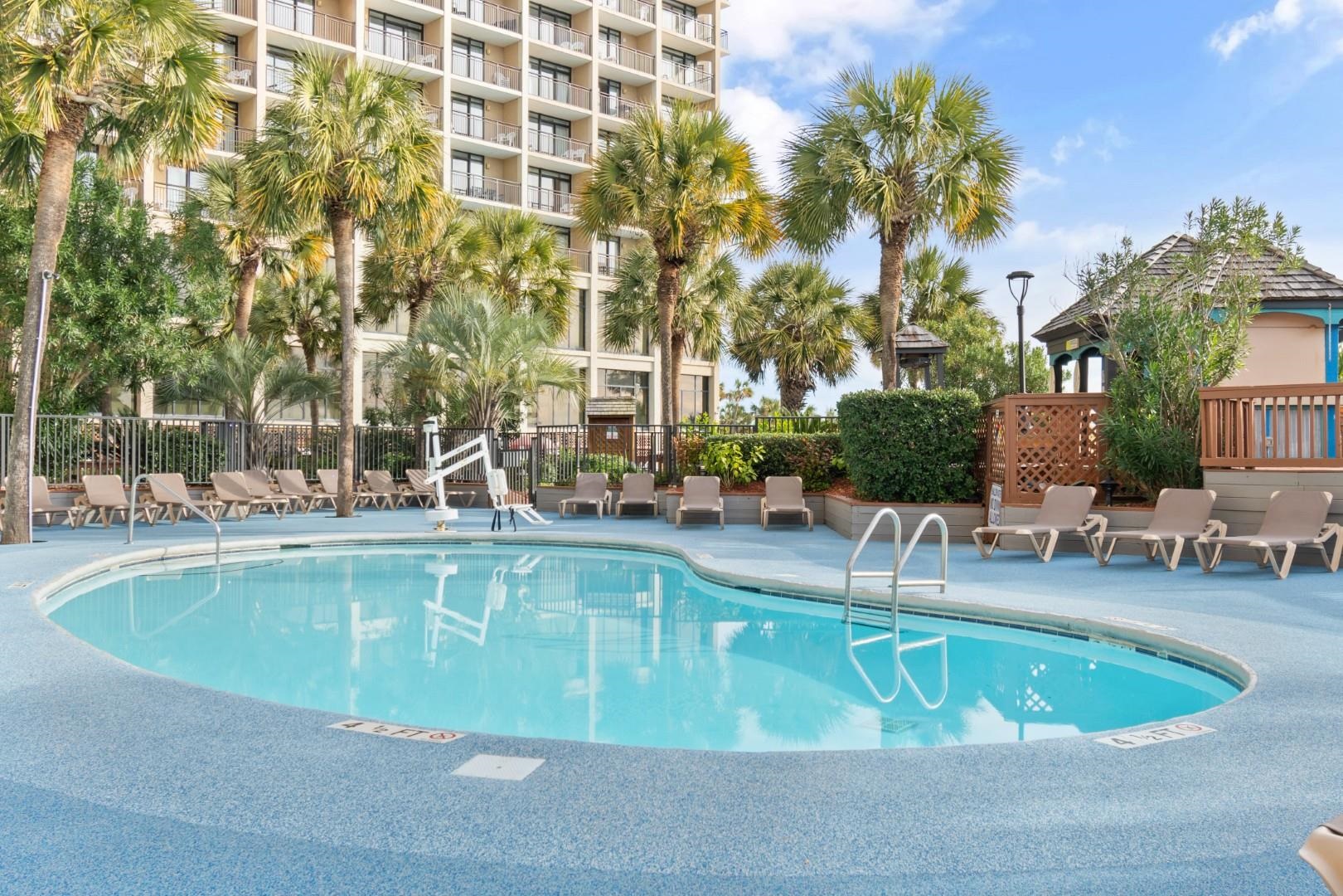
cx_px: 672
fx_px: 1194
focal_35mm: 32
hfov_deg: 58.7
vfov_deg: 41.1
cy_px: 448
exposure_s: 1/100
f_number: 5.3
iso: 100
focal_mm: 16
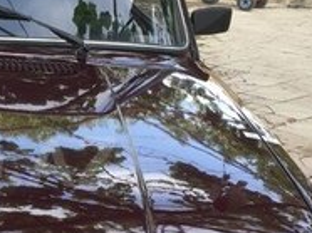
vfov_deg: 14.3
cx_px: -55
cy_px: 162
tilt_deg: -21.4
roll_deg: -4.9
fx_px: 927
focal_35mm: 103
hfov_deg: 18.2
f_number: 2.2
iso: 32
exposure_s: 1/100
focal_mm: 4.15
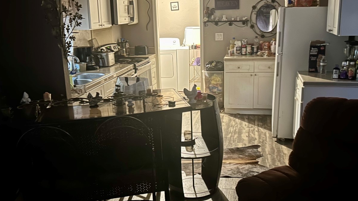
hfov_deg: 52.8
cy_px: 98
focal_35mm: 38
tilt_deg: -14.3
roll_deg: +1.6
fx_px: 361
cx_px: 189
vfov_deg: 31.2
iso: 500
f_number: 1.5
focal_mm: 5.7
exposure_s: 1/10
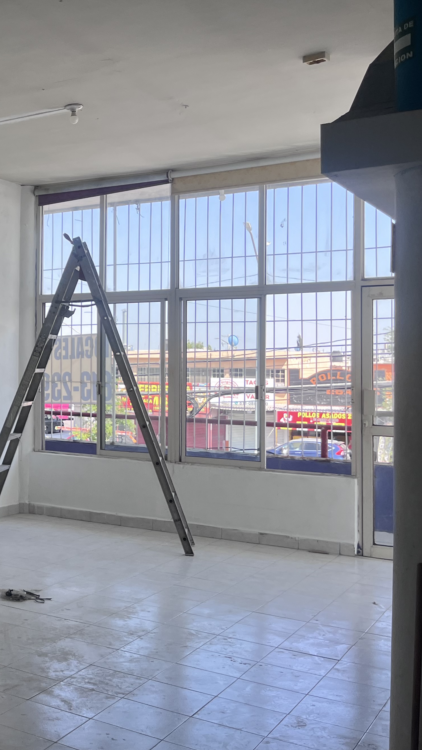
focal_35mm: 43
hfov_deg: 24.6
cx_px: -106
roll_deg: -1.4
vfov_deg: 47.3
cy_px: 353
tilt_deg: +1.0
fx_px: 855
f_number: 1.6
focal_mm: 5.1
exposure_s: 1/615
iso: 50
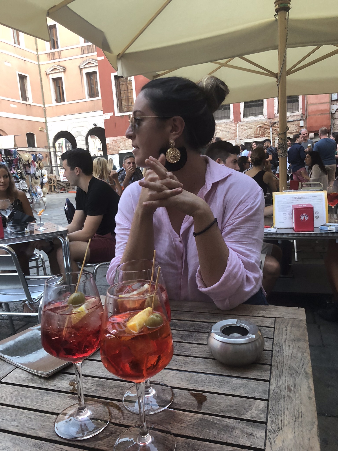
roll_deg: +4.2
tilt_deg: -9.8
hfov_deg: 49.7
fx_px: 365
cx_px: 169
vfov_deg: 63.4
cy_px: 226
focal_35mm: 28
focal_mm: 4
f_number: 1.8
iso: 50
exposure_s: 1/15
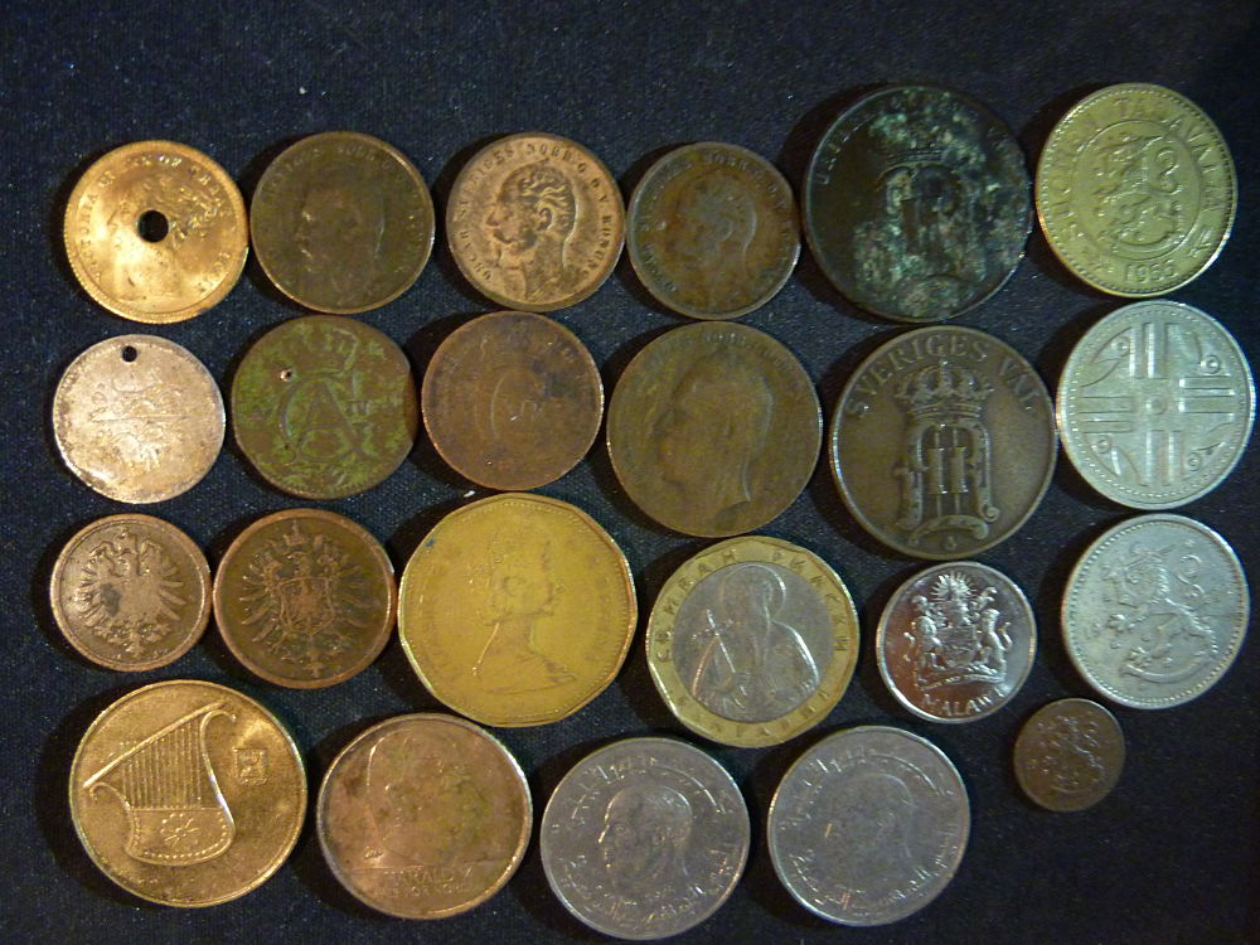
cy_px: 472
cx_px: 630
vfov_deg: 54.9
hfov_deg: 69.4
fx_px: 910
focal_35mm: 25
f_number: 3.3
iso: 400
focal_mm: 4.1
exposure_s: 1/8
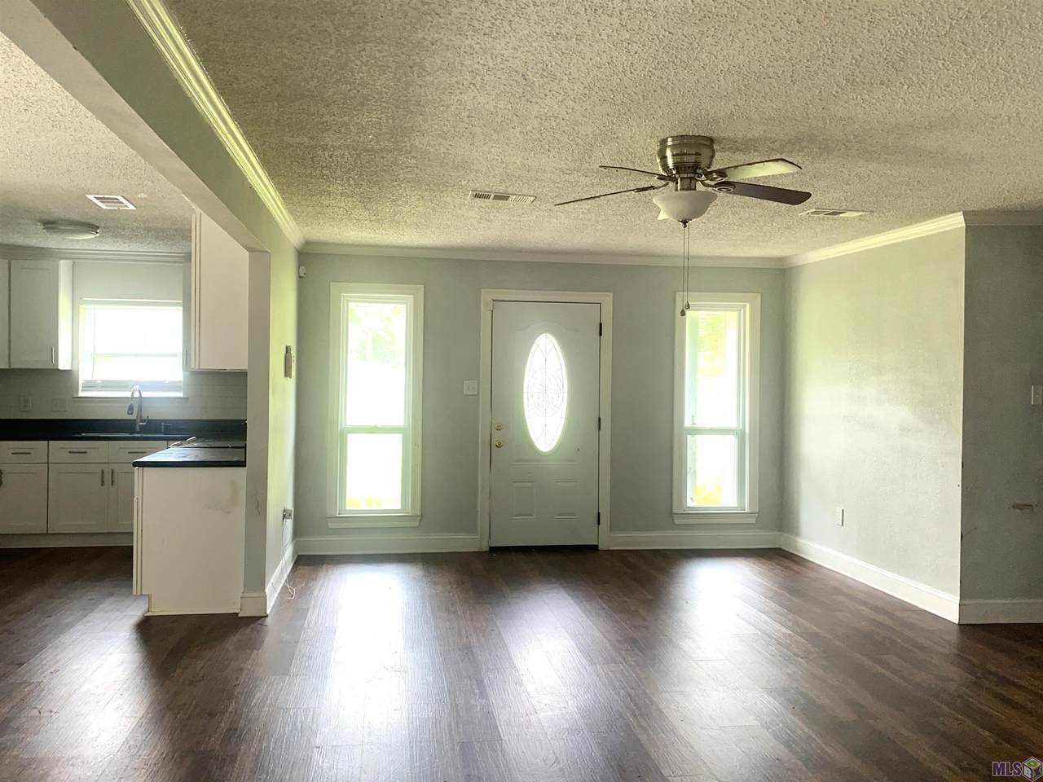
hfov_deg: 61.7
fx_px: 874
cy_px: 391
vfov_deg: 48.2
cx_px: 522
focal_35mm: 29
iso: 32
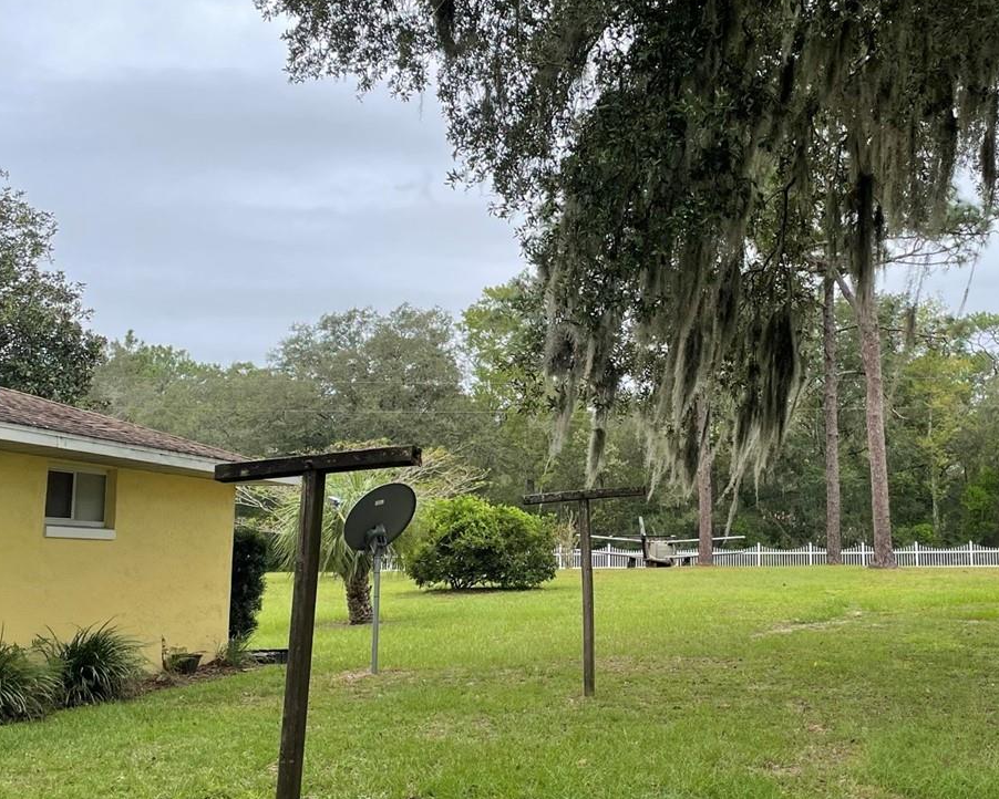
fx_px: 1331
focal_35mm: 45
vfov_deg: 33.4
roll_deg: +0.2
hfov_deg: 40.7
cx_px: 649
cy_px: 386
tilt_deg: +9.3
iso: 32
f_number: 1.6
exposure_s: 1/1159
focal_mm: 4.2
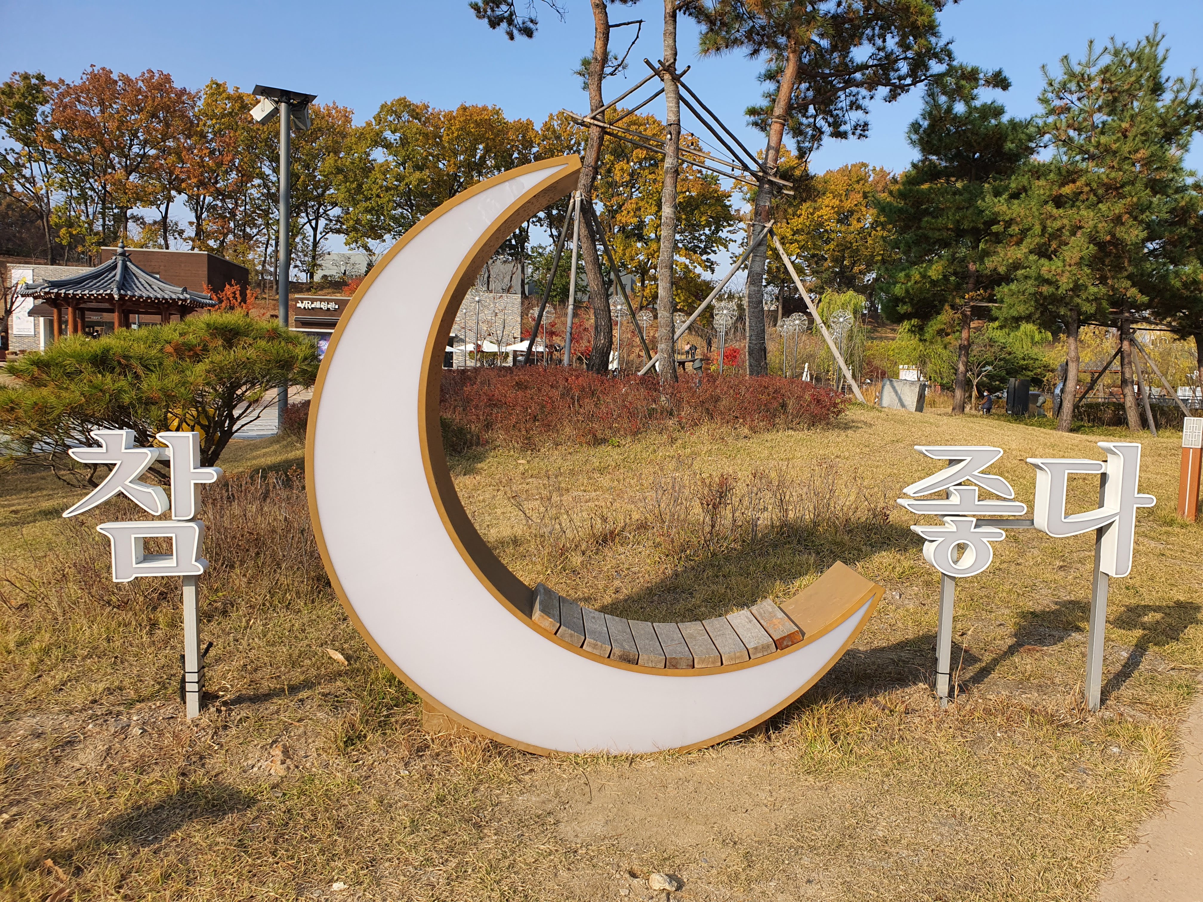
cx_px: 602
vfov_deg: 53.1
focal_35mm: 26
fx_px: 904
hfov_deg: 67.3
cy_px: 451
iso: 50
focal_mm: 4.3
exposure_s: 1/1156
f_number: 2.4
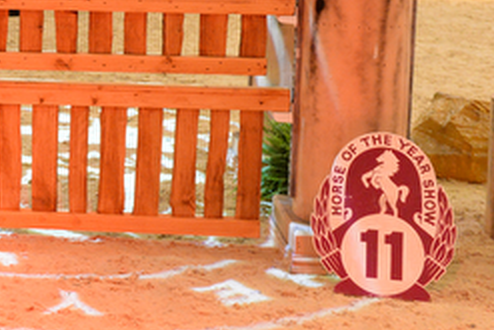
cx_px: -15
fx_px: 1167
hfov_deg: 22.8
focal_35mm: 85
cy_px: -34
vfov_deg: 15.7
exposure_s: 1/80
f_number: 5
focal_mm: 35
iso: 5000
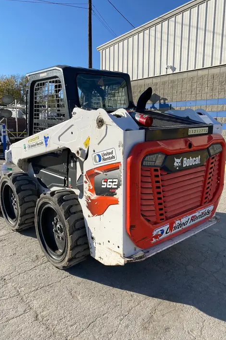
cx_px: 105
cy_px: 168
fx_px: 264
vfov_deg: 65.5
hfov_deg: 46.4
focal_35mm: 28
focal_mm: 4.25
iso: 32
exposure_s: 1/3125
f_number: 1.8
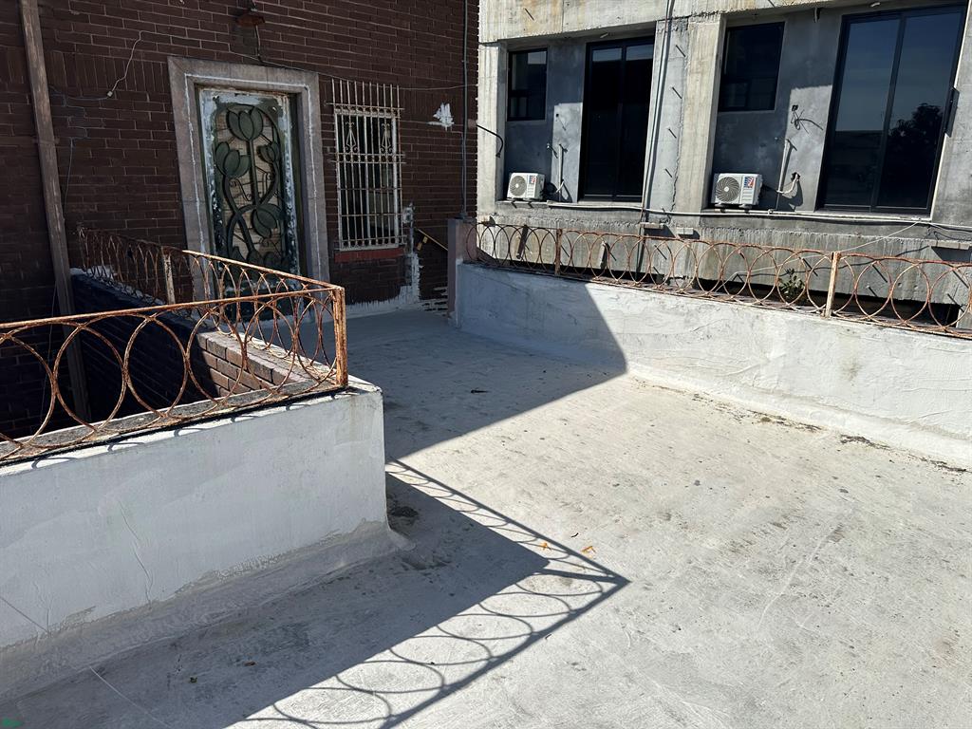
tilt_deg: -16.3
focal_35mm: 24
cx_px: 486
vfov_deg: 56.8
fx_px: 674
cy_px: 364
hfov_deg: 71.6
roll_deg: -1.7
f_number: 1.78
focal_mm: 6.86
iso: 80
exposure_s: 1/7576
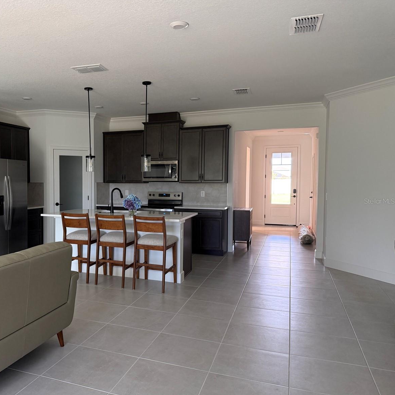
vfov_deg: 55.6
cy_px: 201
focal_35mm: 29
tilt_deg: -1.8
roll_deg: +0.4
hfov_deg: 54.3
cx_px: 126
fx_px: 374
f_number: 1.78
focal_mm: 6.76
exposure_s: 1/60
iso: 250
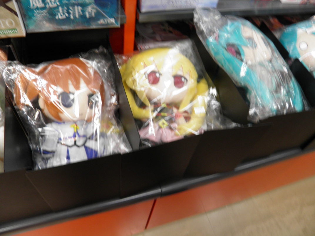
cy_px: 118
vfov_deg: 49.7
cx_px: 158
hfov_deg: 63.4
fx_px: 255
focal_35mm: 28
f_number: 2.8
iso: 100
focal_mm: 4.9
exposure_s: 1/15
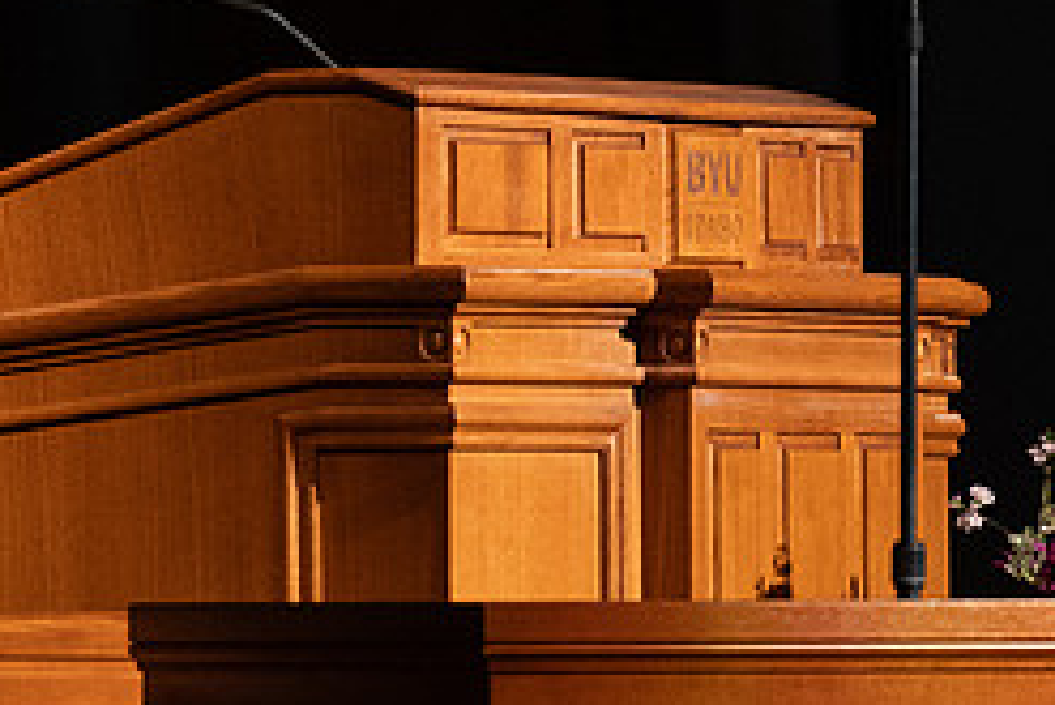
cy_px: -147
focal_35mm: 766
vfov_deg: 1.8
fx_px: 22460
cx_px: -132
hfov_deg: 2.7
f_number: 2.8
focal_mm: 200
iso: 2500
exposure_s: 1/250
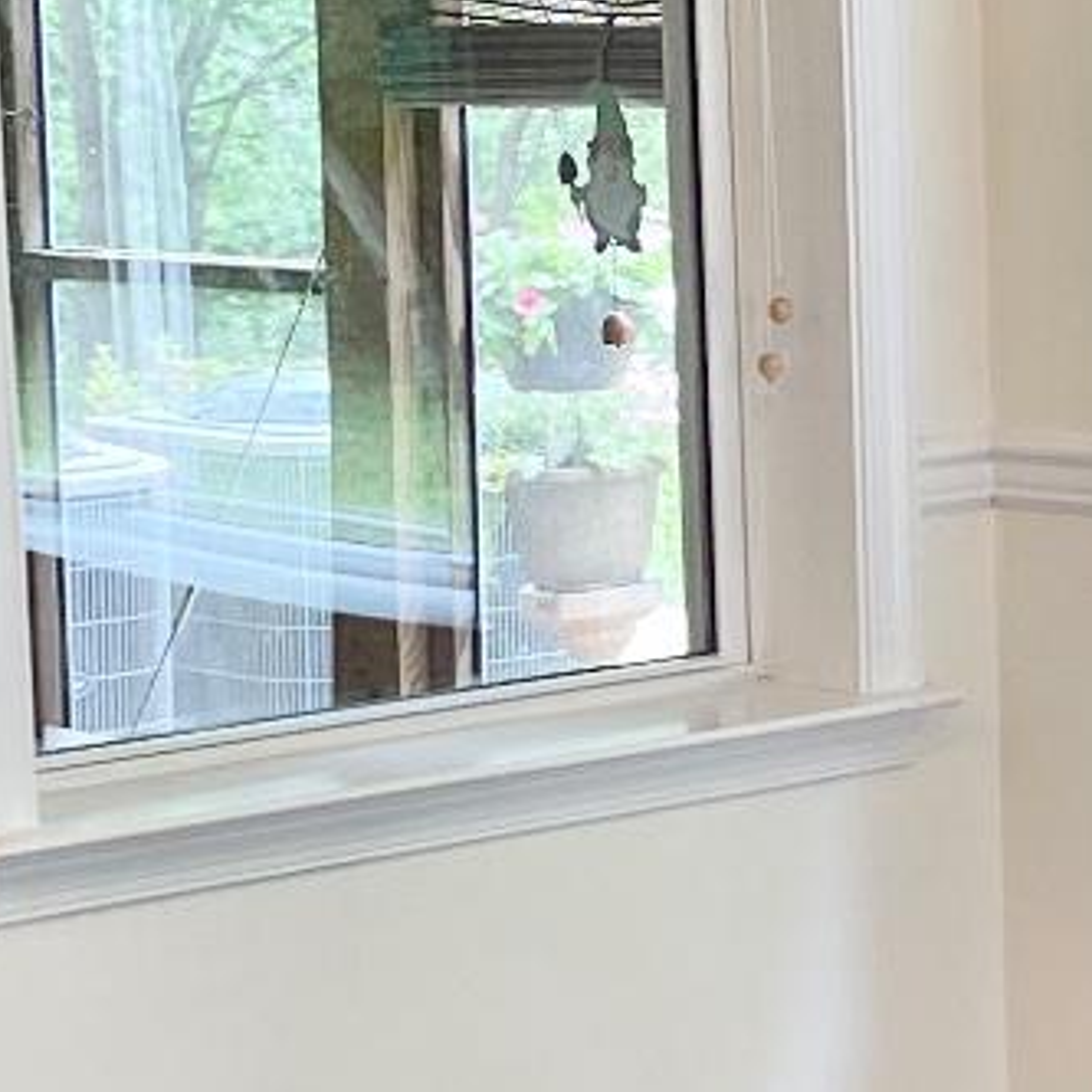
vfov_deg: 12.8
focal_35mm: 136
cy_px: 498
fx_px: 4854
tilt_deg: -7.0
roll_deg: +1.3
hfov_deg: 12.4
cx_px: 1502
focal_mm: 5.1
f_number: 1.6
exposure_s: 1/120
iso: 100
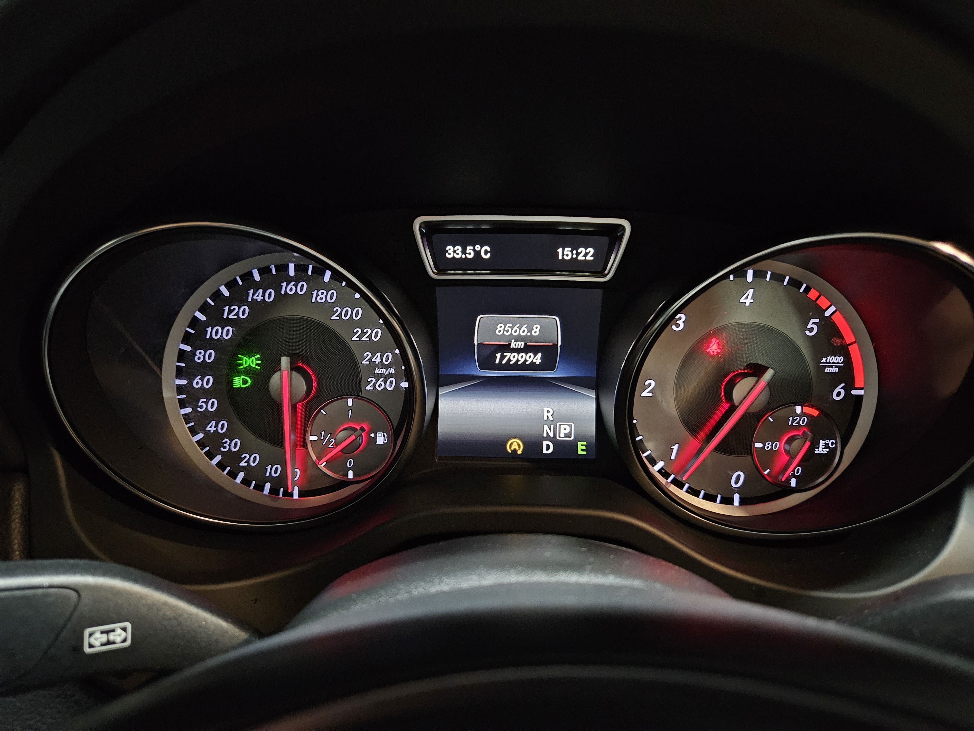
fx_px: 647
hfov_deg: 73.9
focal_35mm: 23
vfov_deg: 58.9
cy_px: 366
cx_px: 487
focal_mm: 5.4
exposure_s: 1/21.4
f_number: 1.8
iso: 1250
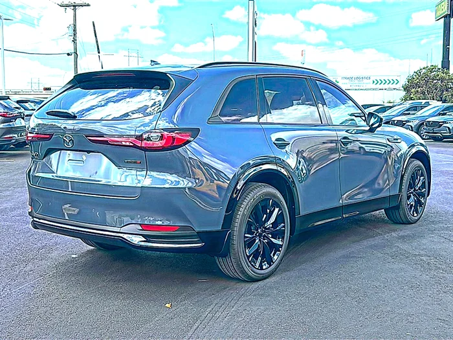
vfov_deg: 37.7
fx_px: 497
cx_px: 226
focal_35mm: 38
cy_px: 170
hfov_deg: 49.0
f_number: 1.78
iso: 80
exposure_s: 1/1276
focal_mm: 6.86
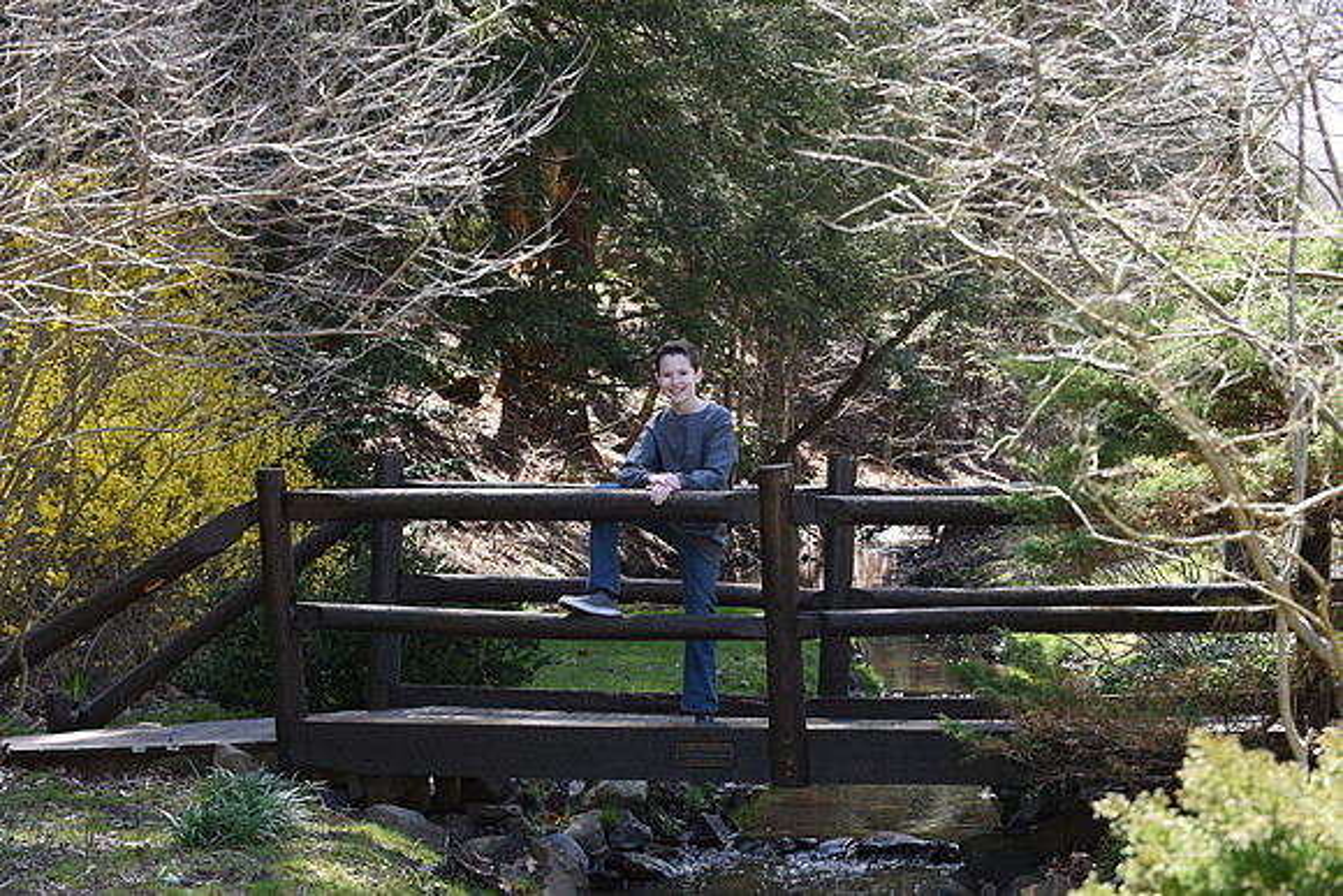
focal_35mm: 78
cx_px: 672
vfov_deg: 17.5
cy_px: 448
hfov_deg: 26.0
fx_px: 2910
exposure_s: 1/80
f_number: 7.1
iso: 160
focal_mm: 78
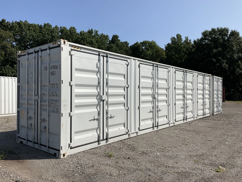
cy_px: 91
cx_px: 121
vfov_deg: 48.2
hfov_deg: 61.7
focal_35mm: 29
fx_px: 203
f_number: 1.8
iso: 25
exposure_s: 1/3534
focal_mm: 3
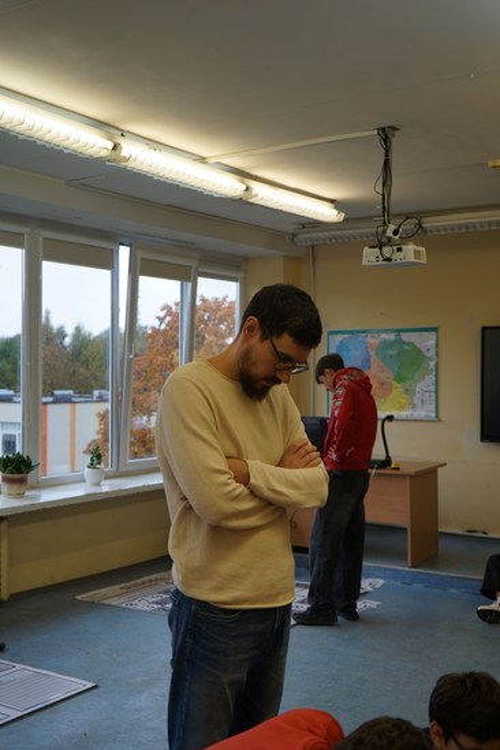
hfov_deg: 32.6
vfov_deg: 47.4
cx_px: 250
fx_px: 854
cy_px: 375
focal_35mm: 41
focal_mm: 41
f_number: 4.5
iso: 125
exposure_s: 1/60
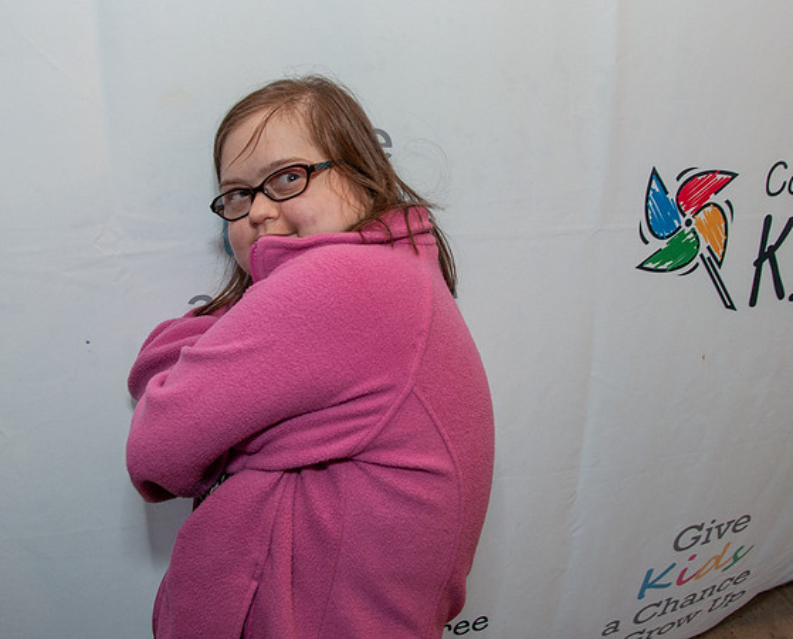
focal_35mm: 37
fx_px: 860
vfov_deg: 40.5
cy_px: 257
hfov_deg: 49.5
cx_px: 404
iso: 250
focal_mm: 18
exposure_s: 1/60
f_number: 4.5
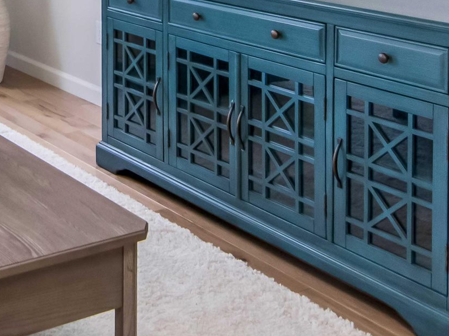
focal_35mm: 64
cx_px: -6
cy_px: -114
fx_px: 830
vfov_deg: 20.7
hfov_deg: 28.3
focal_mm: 12
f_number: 8
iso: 800
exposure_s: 1/40
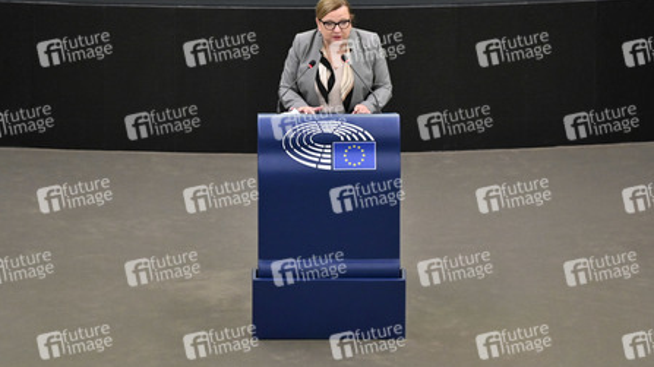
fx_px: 3658
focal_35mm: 211
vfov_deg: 5.7
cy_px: 159
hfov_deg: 10.2
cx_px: 328
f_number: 2.8
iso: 1600
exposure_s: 1/500
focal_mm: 200
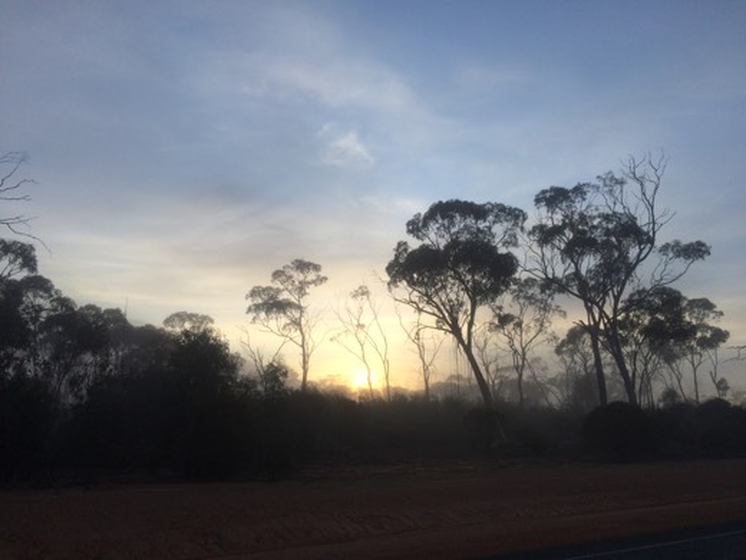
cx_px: 373
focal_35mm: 29
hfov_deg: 61.7
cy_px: 280
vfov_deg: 48.2
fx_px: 625
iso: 32
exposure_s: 1/838
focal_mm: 4.15
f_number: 2.2
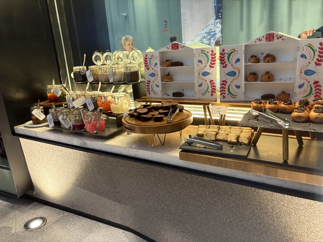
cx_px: 162
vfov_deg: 53.1
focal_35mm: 26
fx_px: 243
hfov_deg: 67.3
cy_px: 121
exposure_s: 1/60
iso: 250
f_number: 1.6
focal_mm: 5.96
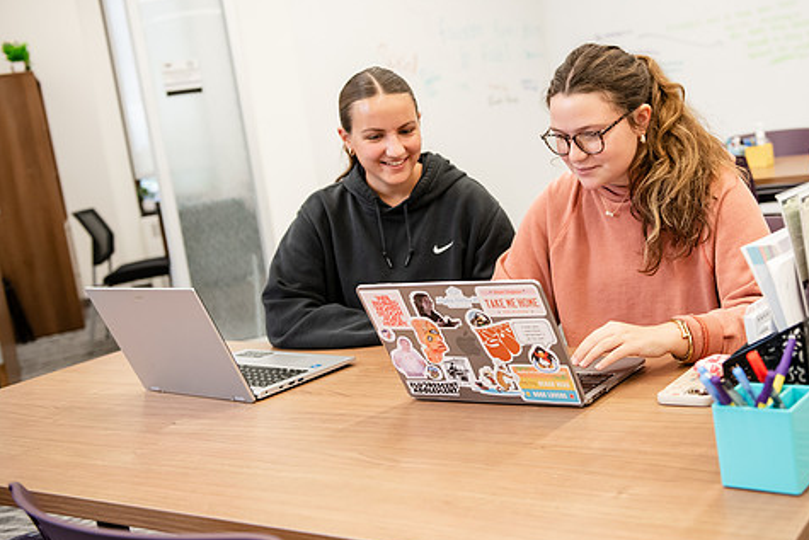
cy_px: 226
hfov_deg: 44.3
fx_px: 989
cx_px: 479
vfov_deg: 30.5
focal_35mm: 44
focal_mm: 36
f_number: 3.2
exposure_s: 1/200
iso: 1250
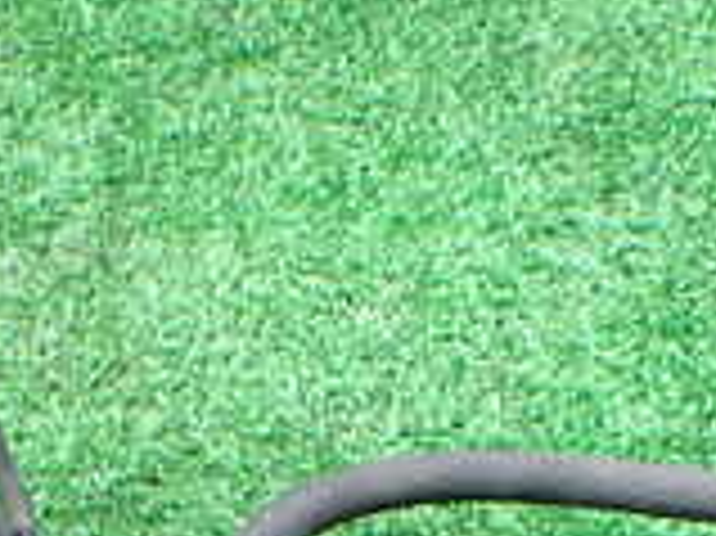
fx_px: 2336
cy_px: 937
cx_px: 216
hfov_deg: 17.4
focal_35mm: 113
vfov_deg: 12.1
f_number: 2.3
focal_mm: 5.4
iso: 100
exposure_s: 1/125
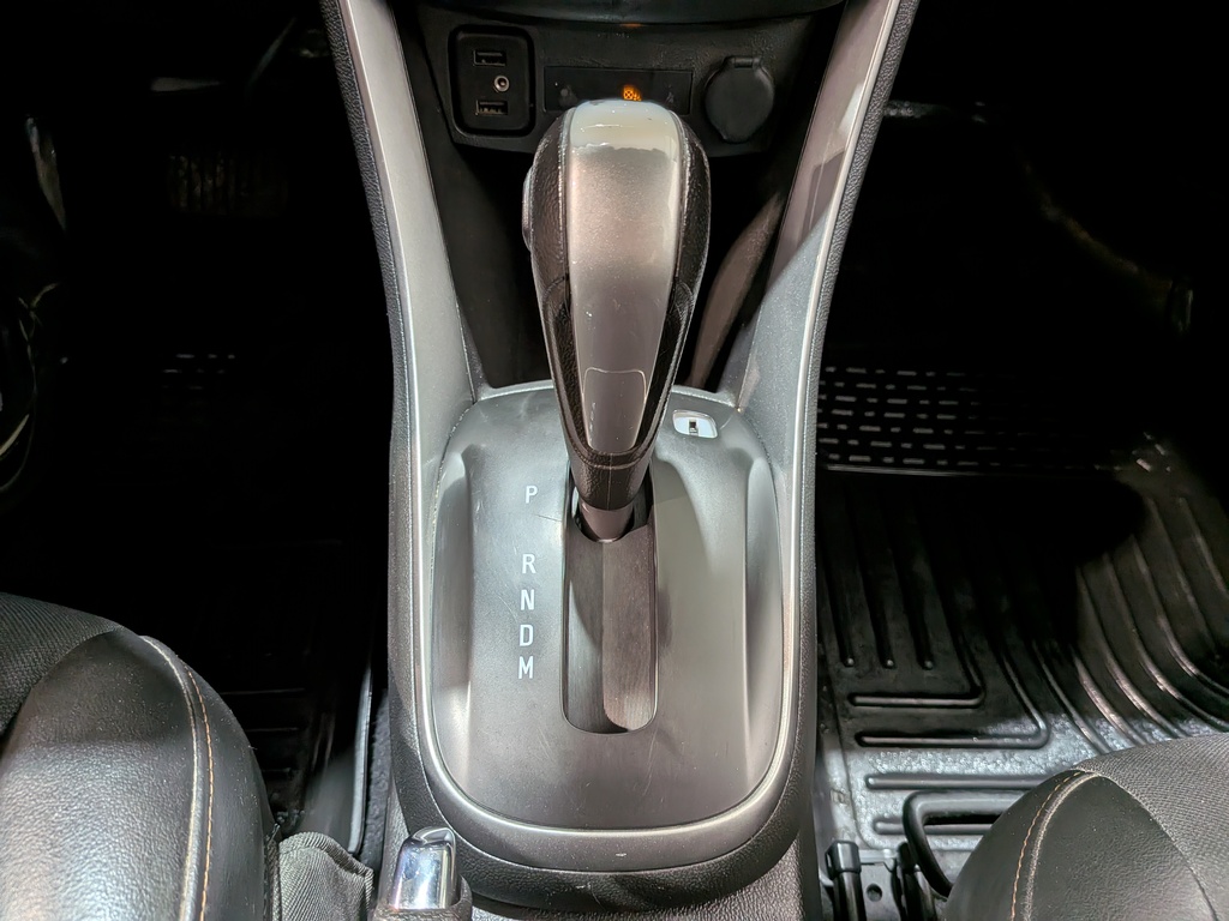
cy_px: 460
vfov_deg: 56.8
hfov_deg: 71.6
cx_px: 614
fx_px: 852
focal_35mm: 24
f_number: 1.7
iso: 31
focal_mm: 4.53
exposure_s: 1/40
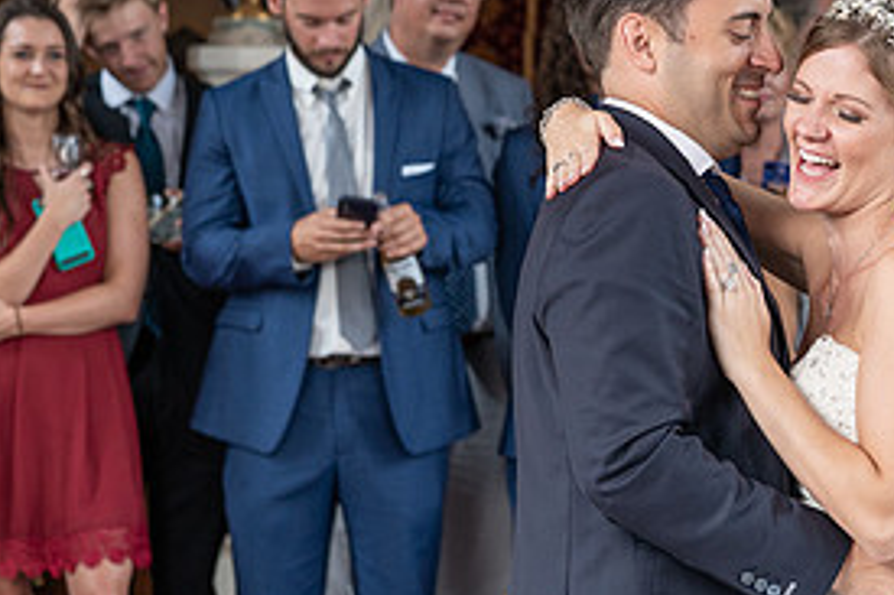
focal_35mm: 203
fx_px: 5038
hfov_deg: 10.1
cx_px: 767
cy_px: 170
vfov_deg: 6.8
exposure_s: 1/200
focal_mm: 89
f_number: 5
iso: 1000
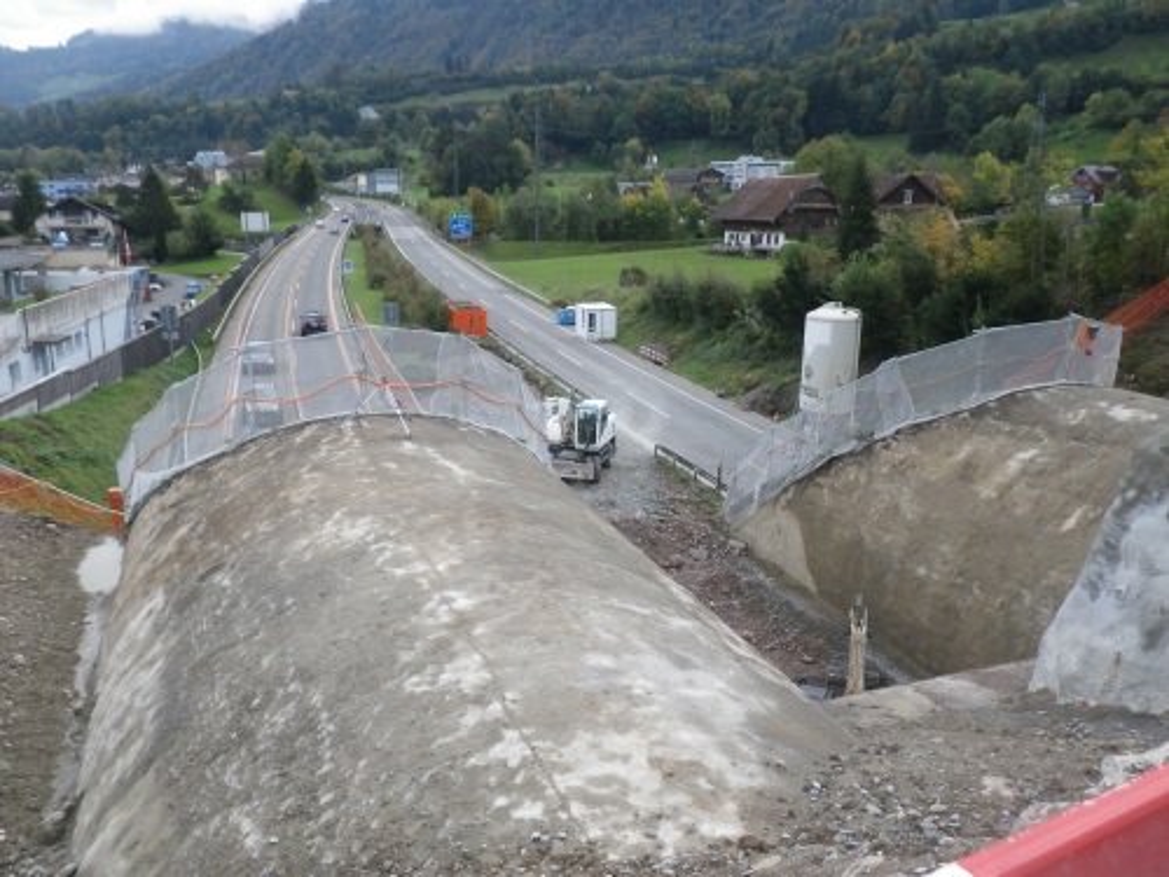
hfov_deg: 63.4
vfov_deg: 49.7
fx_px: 946
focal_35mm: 28
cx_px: 584
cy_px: 438
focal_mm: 5
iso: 80
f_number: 4.2
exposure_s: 1/160
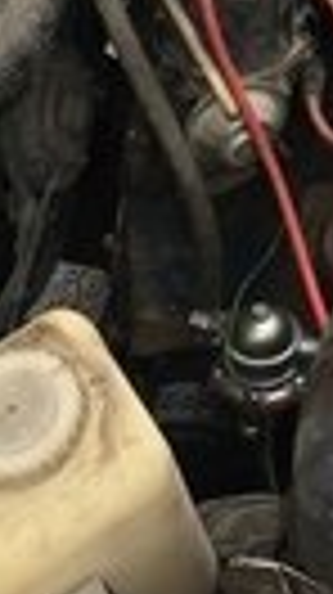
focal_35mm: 119
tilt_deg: -37.2
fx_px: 1873
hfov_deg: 9.9
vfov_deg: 17.2
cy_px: -126
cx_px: 468
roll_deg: +0.7
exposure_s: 1/354
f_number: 2.2
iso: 25
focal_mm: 4.15
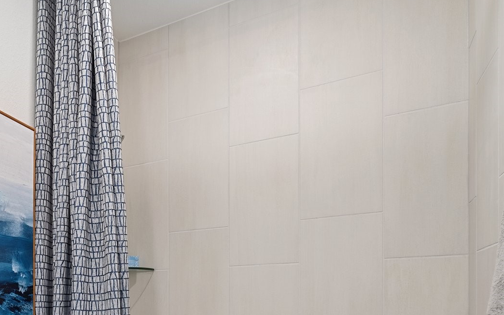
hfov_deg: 49.9
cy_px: 307
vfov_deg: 36.0
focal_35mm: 32
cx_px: 14
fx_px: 439
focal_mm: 16
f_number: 9
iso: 320
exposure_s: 1/1.25
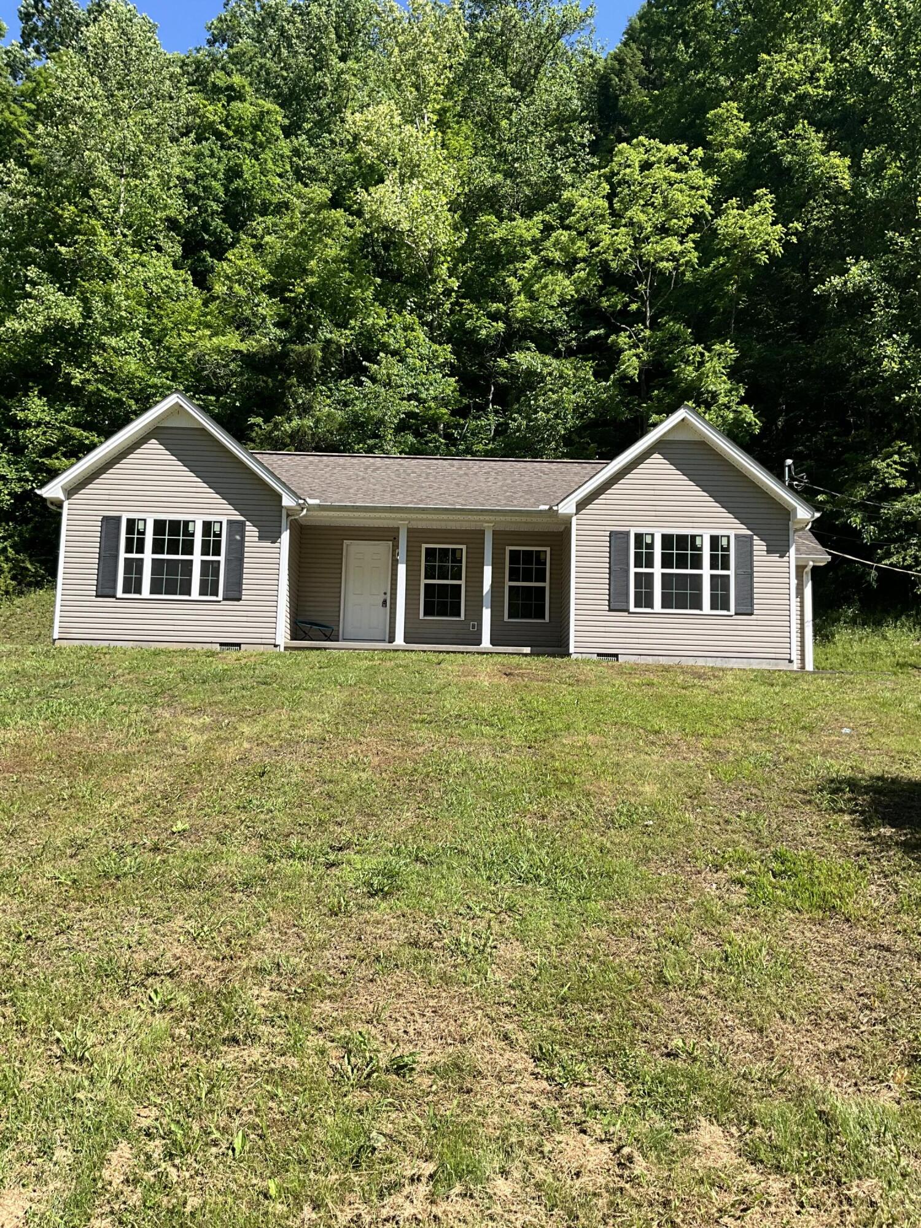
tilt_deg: +7.8
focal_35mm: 29
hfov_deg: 48.2
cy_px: 614
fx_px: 1029
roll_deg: -2.1
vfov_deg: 61.7
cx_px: 460
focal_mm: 3
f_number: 1.8
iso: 25
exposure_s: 1/962
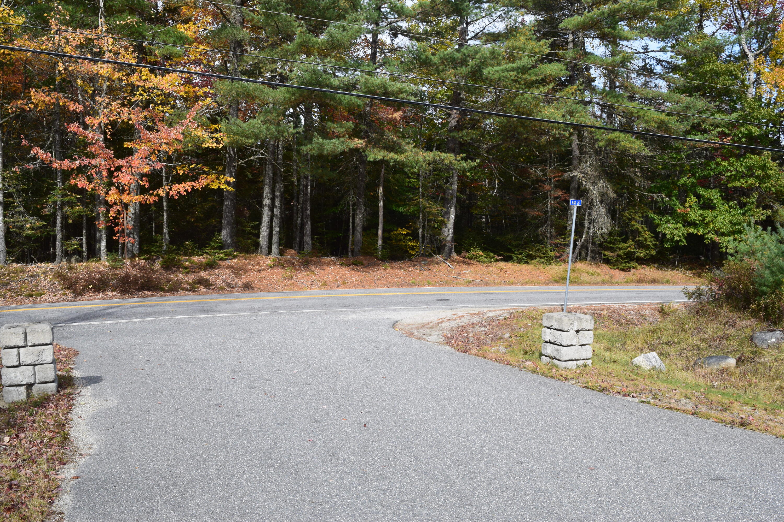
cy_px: 261
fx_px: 751
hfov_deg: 55.1
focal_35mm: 34
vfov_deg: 38.4
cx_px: 392
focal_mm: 23
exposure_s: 1/400
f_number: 11
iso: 400
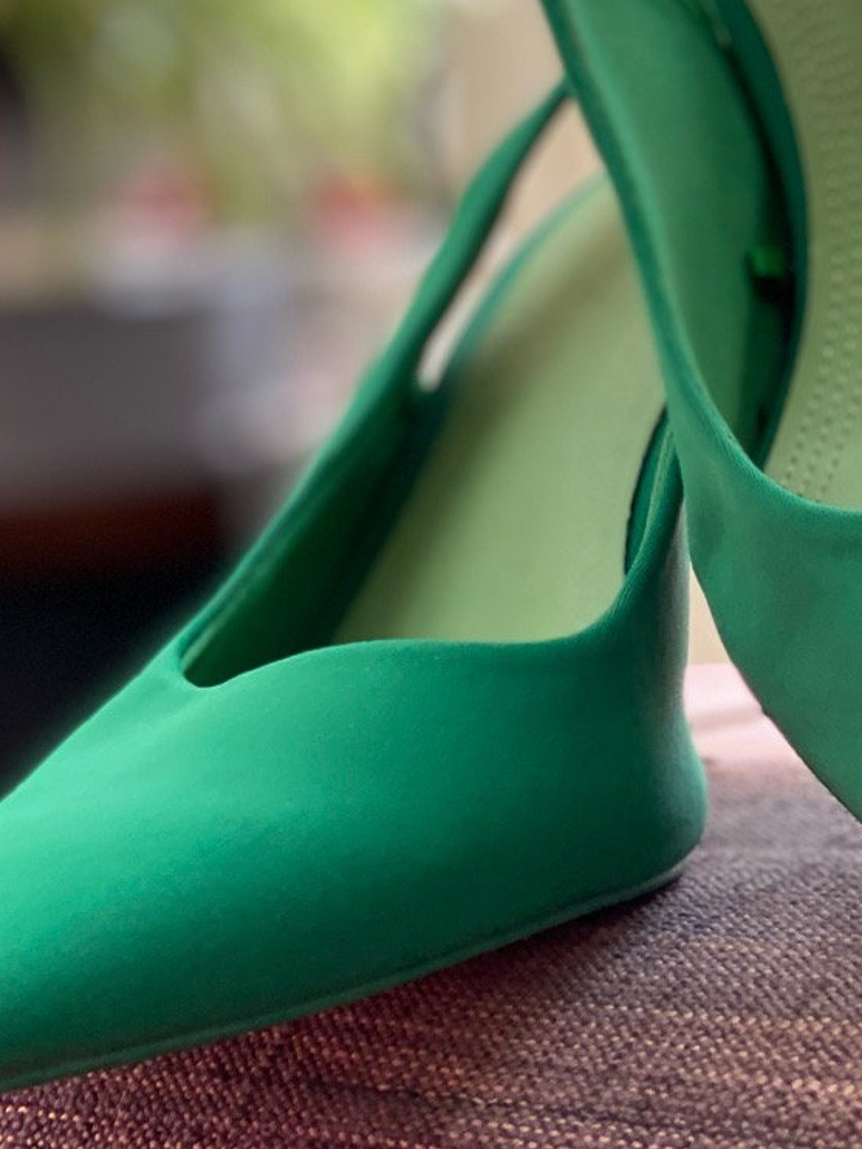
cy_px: 224
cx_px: 548
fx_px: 3720
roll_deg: +2.9
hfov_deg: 13.2
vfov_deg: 17.4
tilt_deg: -0.2
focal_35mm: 112
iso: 32
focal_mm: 6
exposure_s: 1/122
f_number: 2
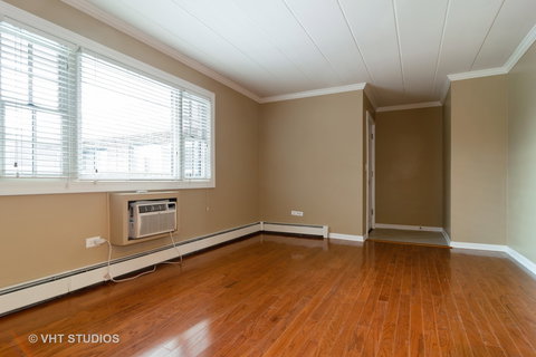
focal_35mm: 18
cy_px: 178
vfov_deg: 67.4
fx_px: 268
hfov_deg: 90.0
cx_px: 268
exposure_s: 2
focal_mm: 12
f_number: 8
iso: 100
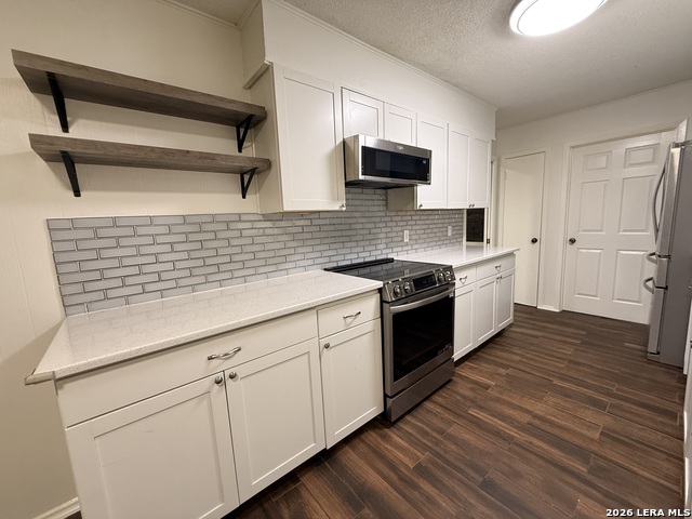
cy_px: 260
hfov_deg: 102.1
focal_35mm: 14
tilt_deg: -6.7
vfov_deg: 85.7
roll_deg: +3.0
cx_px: 346
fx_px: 280
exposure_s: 1/60
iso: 200
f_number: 2.2
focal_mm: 2.22
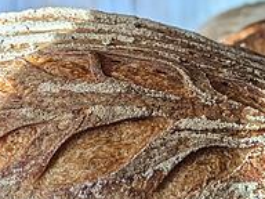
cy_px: 166
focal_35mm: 104
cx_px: 295
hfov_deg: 18.2
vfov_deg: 14.1
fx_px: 796
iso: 39
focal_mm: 5.43
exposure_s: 1/243
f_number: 1.89
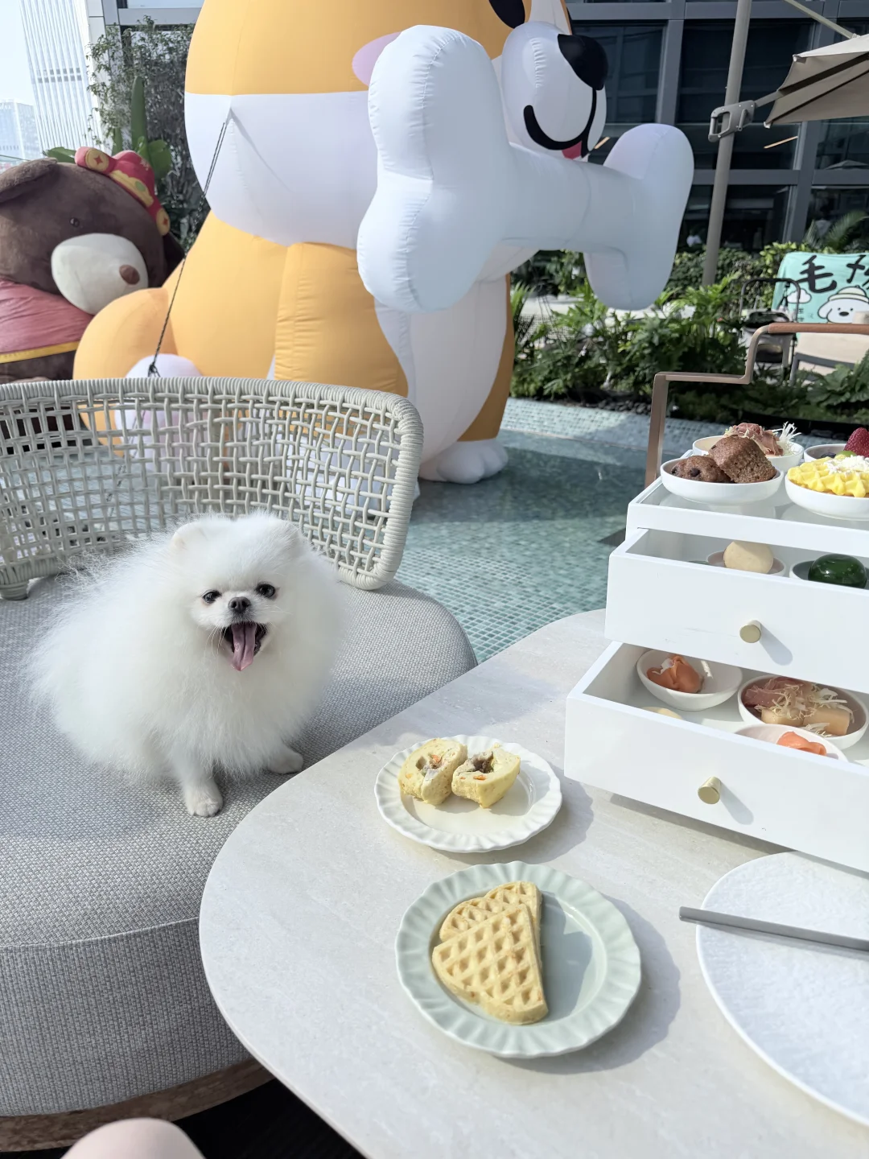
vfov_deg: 71.6
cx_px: 434
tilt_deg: -24.7
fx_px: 803
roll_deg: -1.0
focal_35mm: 24
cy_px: 580
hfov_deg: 56.8
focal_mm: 6.76
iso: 80
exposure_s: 1/1230
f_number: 1.78
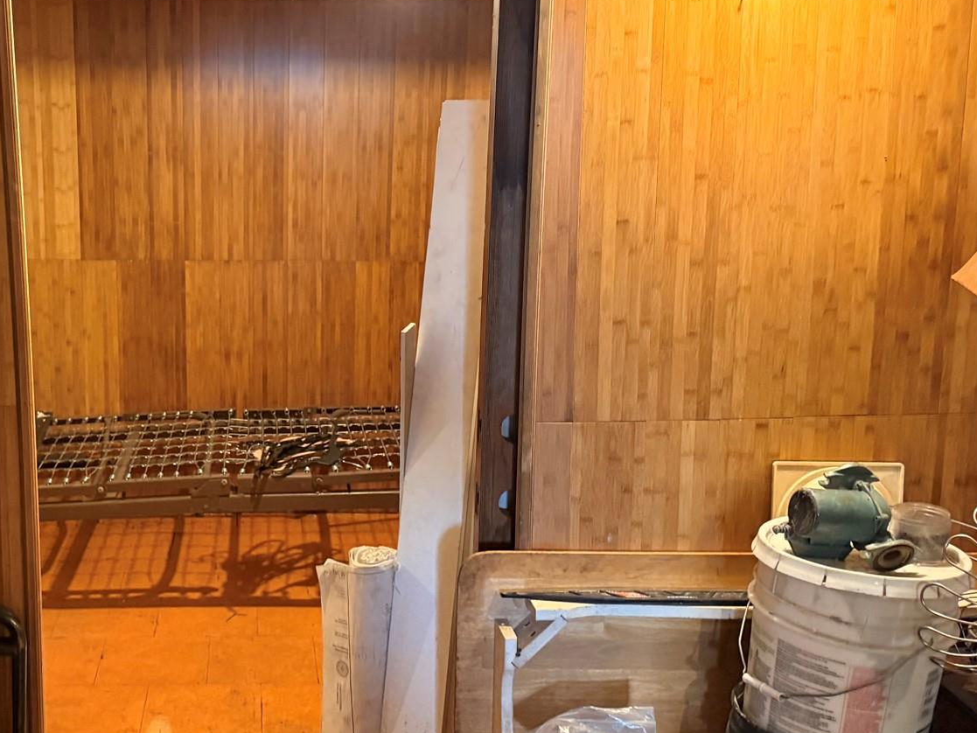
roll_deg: -0.5
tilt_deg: -9.0
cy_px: 337
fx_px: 1242
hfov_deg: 42.1
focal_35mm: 44
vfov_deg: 32.9
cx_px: 290
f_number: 1.78
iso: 640
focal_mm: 6.76
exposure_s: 1/40
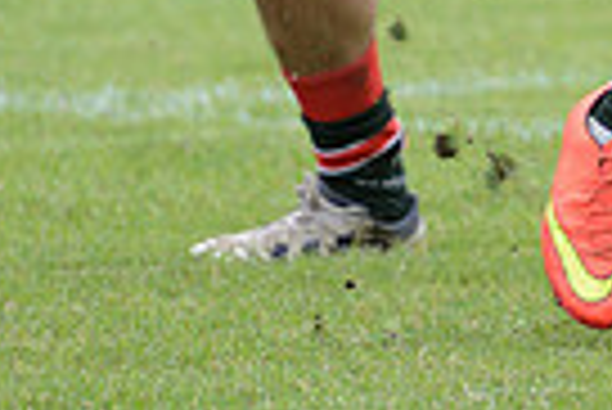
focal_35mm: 1150
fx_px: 19571
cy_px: -457
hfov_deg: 1.8
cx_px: 1202
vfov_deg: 1.2
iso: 400
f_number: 4
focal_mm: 270
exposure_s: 1/1000
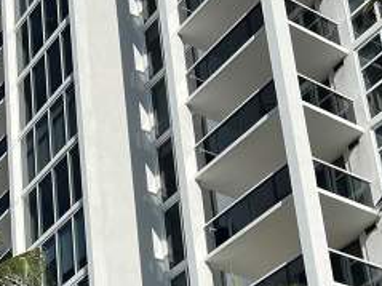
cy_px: 446
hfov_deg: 21.8
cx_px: 16
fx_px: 960
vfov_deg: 15.5
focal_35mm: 87
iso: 50
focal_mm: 5.7
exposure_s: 1/6993
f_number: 1.5
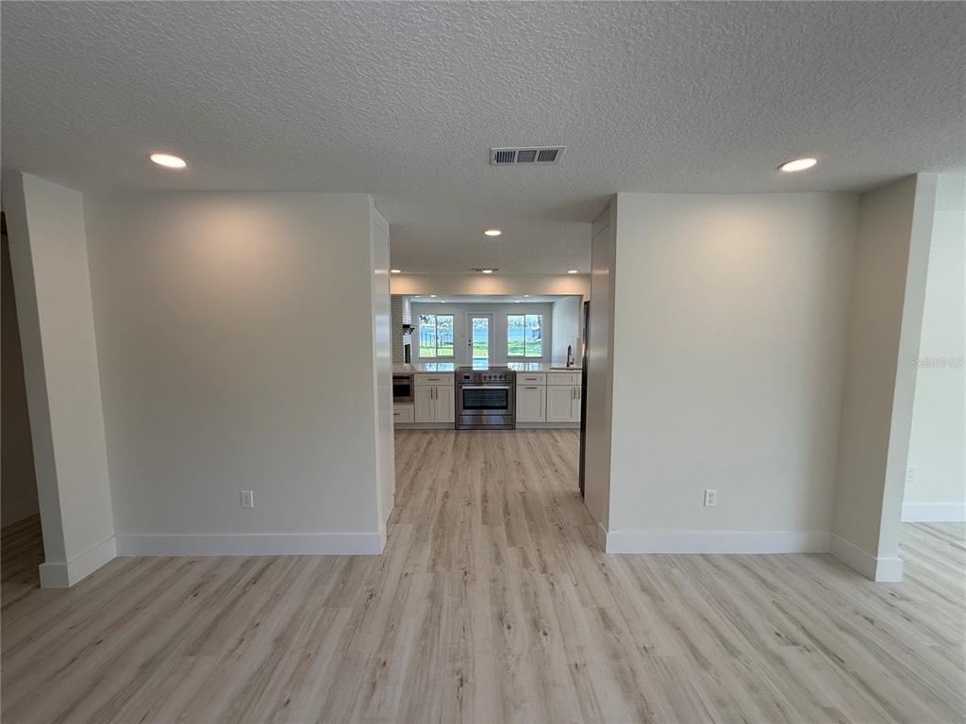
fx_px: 391
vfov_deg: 85.7
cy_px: 362
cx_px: 483
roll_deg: -0.3
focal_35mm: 14
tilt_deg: -4.4
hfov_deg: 102.1
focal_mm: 2.22
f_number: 2.2
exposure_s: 1/192
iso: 64
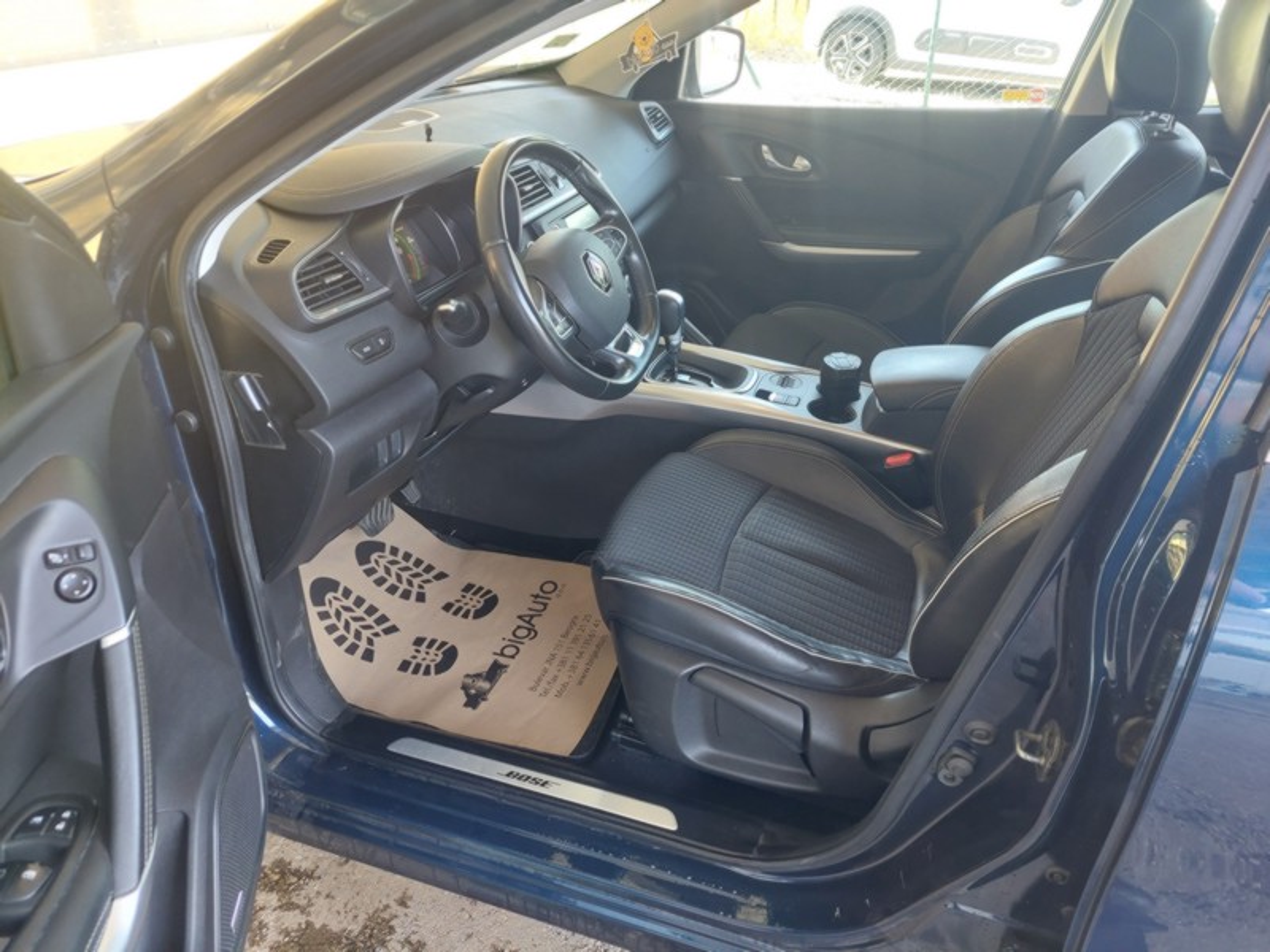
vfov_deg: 54.9
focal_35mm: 25
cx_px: 635
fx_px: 917
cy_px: 476
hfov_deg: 69.4
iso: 250
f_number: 1.8
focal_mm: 5.23
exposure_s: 1/50
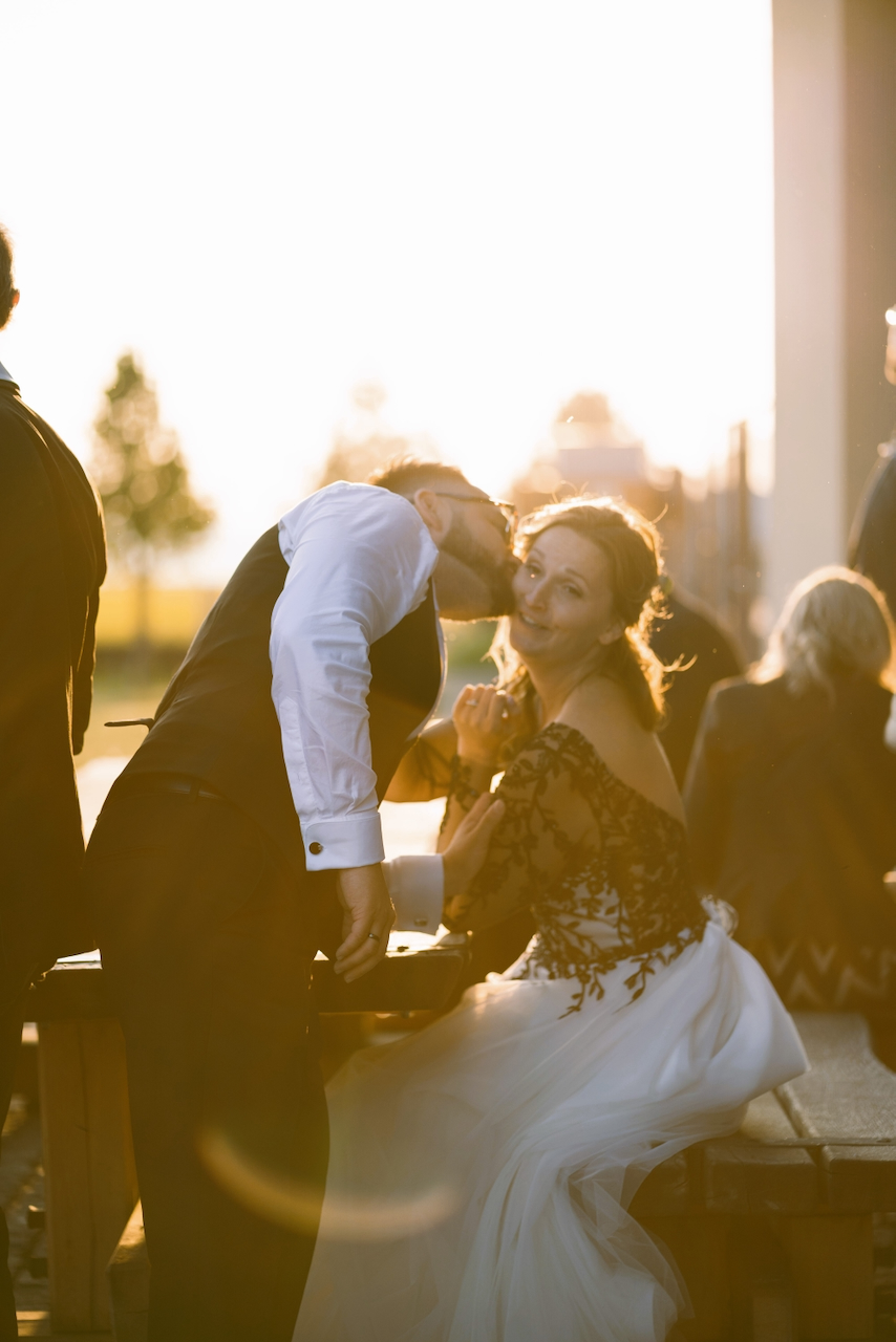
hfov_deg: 16.1
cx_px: 448
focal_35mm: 85
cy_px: 671
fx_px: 3171
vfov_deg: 23.9
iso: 100
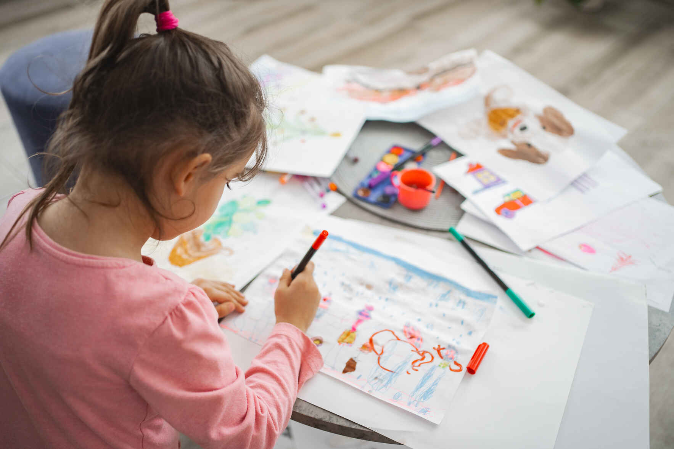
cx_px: 337
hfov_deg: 54.4
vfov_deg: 37.9
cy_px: 224
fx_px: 655
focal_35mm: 35
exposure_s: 1/200
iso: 640
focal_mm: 35
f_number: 2
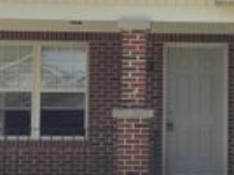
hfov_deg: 16.7
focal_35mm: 116
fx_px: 783
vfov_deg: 12.7
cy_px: 87
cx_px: 232
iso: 25
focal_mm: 3.3
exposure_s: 1/1235
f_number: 2.4
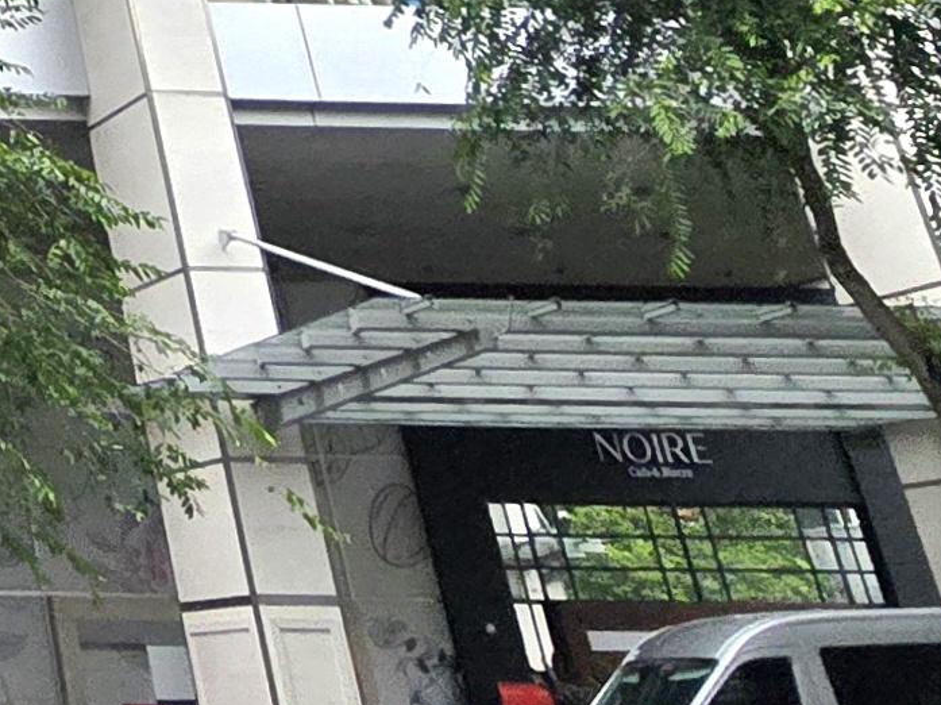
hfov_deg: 19.6
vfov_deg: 15.9
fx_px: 1983
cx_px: -761
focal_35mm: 73
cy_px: -690
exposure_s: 1/2500
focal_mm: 2.2
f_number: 2.2
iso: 50
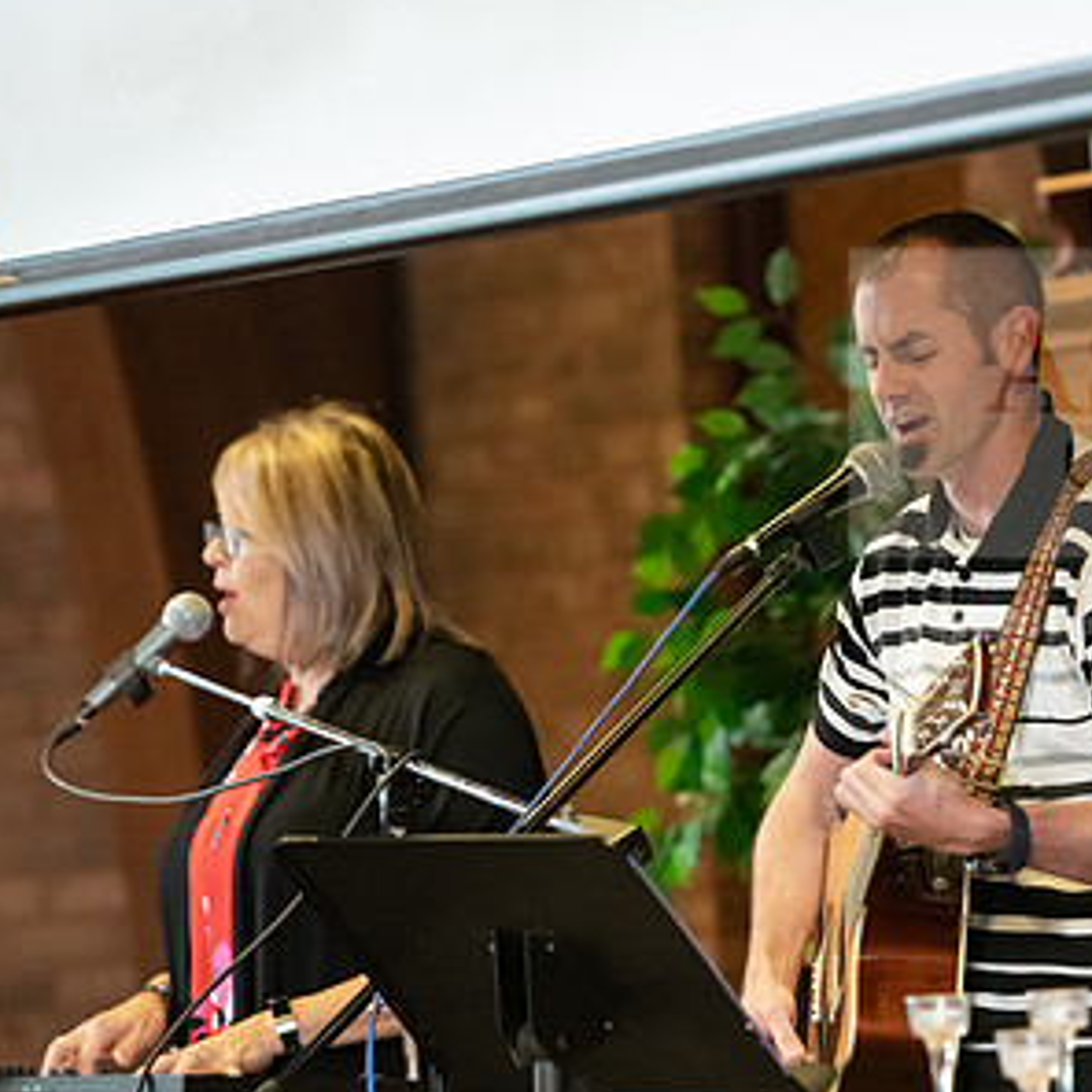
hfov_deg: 6.2
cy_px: 695
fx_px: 10100
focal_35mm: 283
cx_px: 738
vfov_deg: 6.2
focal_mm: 170
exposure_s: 1/125
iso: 2500
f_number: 2.8
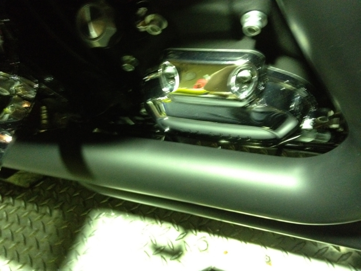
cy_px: 136
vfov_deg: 40.7
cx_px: 180
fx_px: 365
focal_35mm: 35
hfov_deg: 52.6
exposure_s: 1/15
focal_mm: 4.28
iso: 640
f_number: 2.4
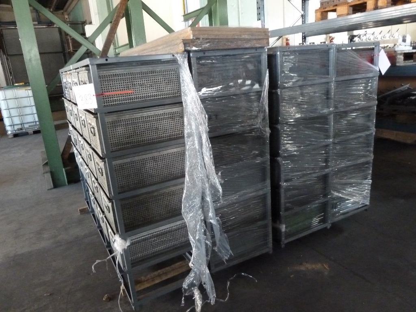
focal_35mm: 25
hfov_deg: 69.4
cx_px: 208
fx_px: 300
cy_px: 156
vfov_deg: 54.9
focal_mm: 4.1
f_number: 3.3
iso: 800
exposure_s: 1/13
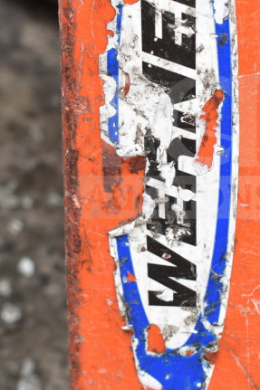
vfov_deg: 20.0
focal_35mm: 102
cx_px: 178
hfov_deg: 13.4
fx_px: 1106
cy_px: 147
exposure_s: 1/125
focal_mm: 32
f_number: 5.6
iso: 200
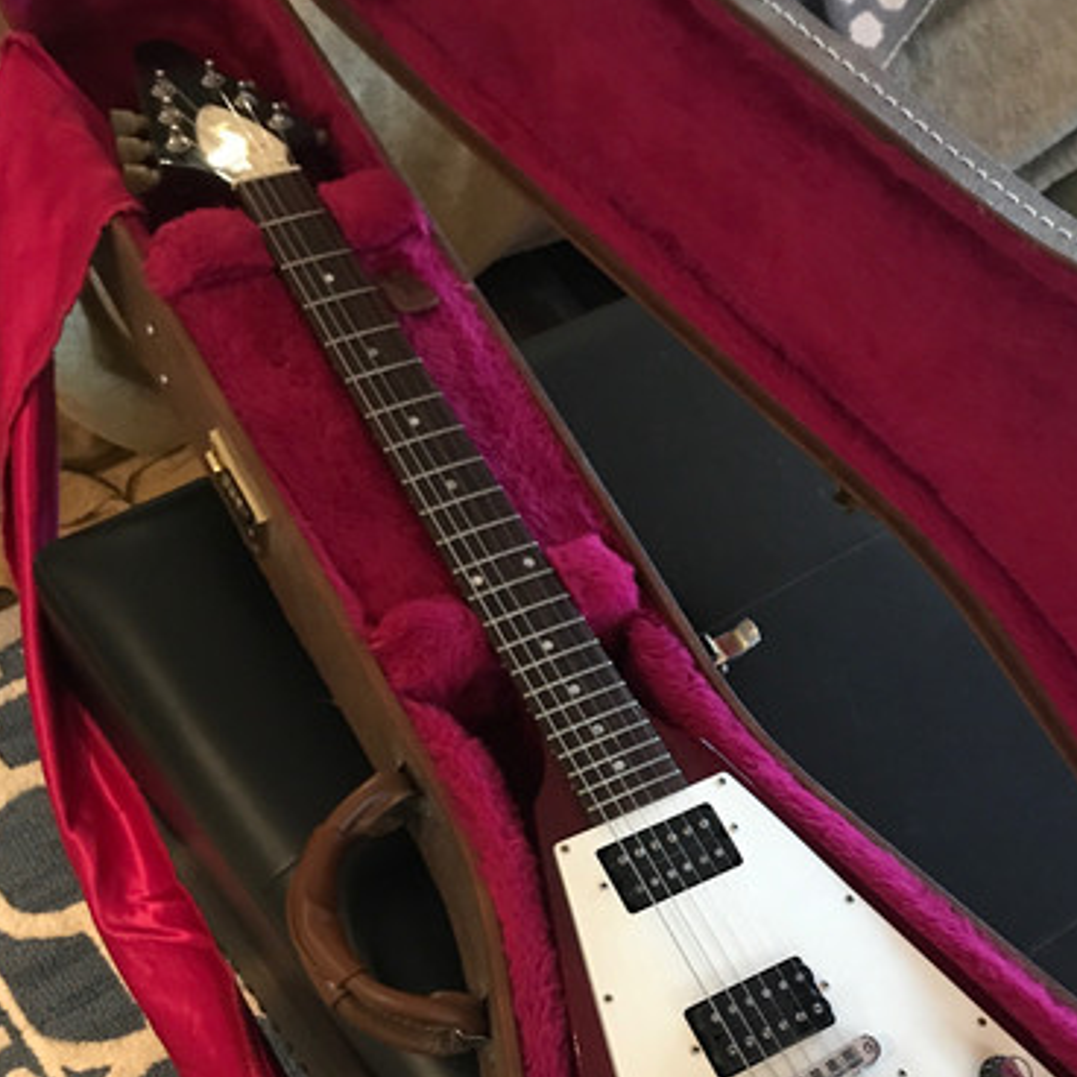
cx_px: 641
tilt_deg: -64.2
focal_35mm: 43
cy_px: 890
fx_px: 1514
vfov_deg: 37.5
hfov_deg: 39.0
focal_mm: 3.99
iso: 100
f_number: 1.8
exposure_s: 1/5
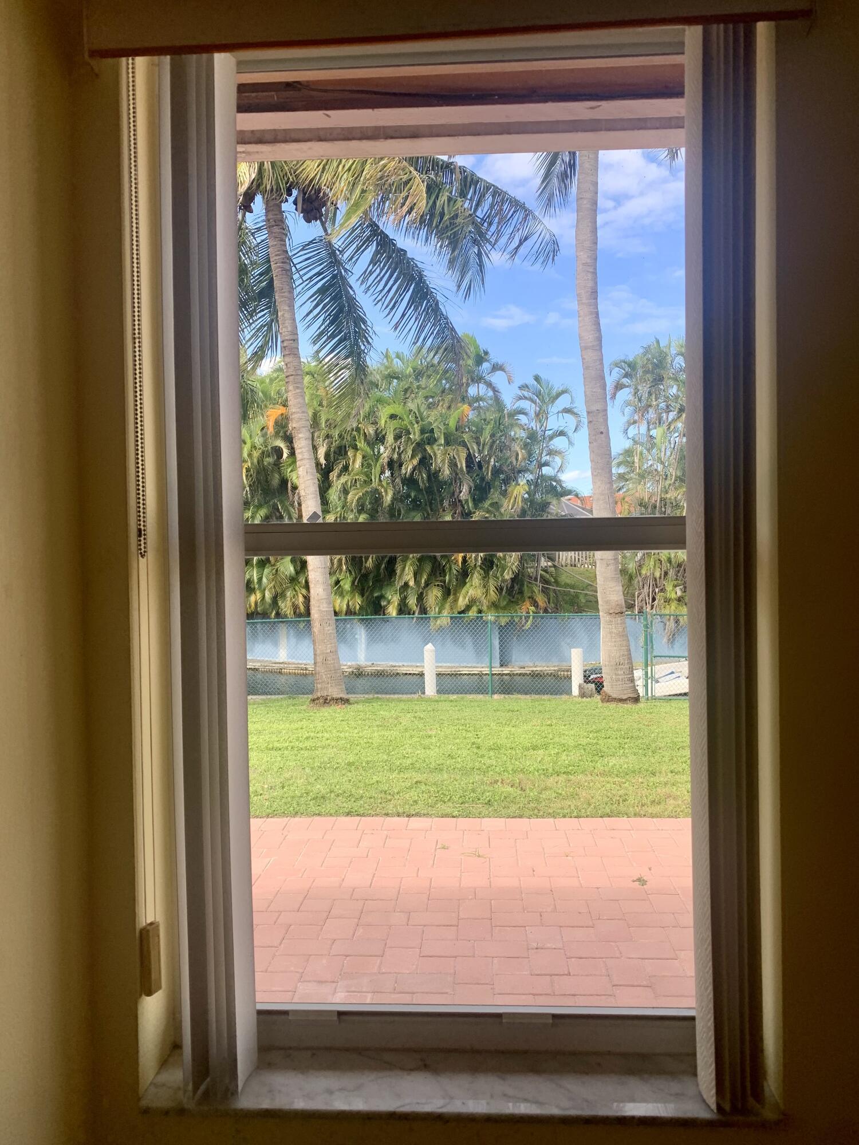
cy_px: 572
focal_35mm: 26
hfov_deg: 53.1
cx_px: 430
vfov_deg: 67.3
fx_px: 860
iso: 25
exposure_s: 1/349
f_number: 1.8
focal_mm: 4.25
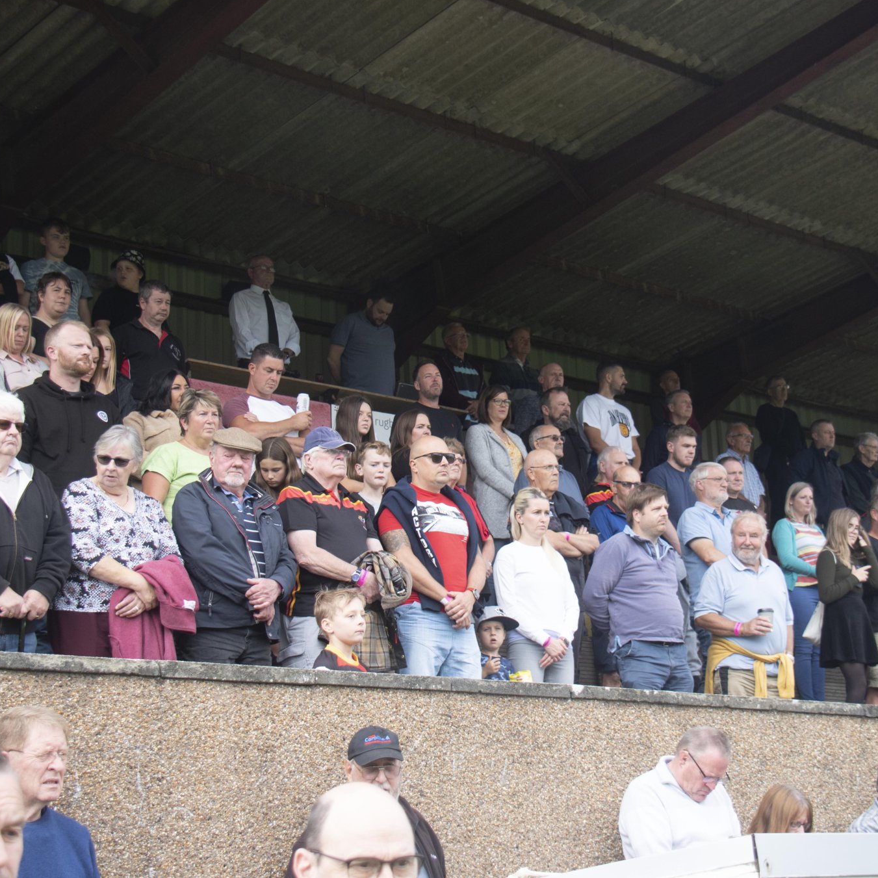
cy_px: 435
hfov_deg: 25.5
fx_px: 1941
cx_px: 515
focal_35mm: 68
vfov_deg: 25.5
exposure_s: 1/640
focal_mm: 35
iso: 500
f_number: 4.5
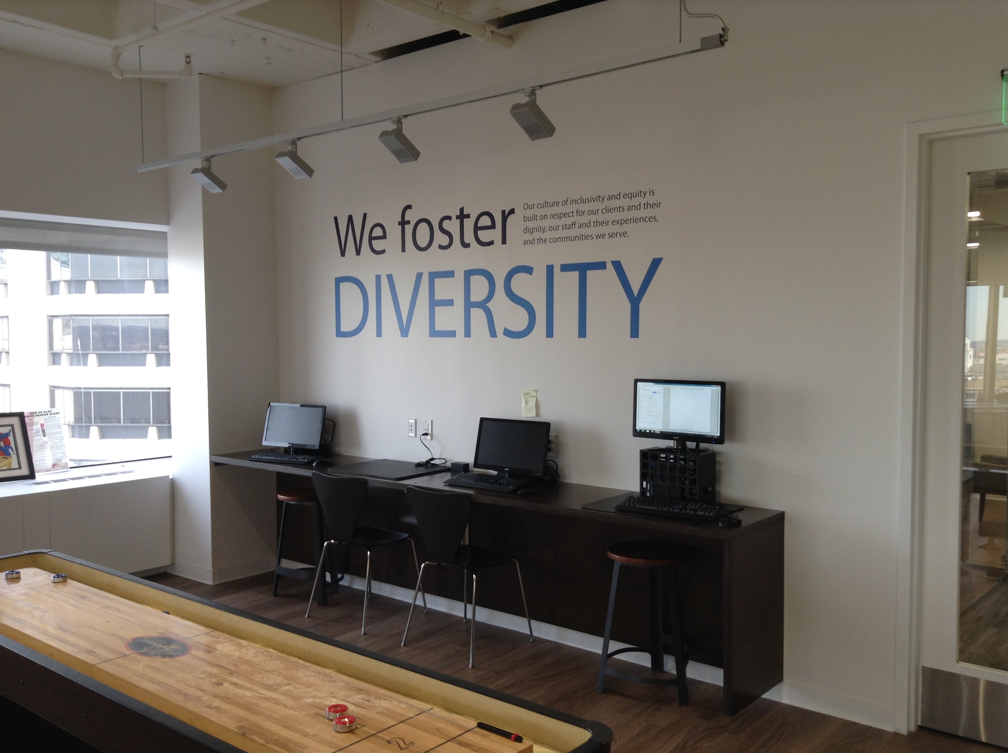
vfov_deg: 42.8
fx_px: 960
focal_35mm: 33
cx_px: 504
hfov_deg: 55.4
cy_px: 376
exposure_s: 1/24
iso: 32
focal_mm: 3.3
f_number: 2.4
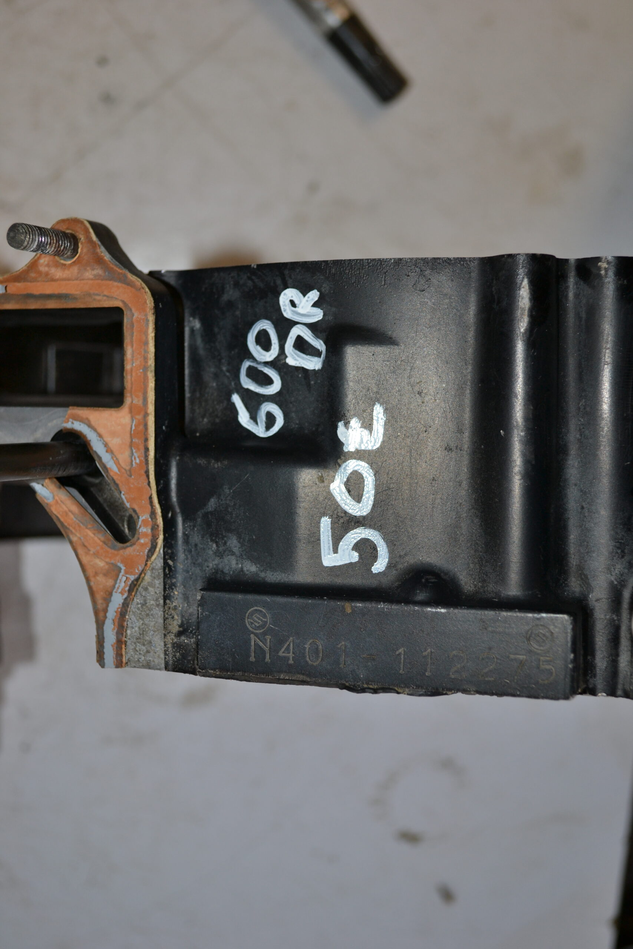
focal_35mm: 48
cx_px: 316
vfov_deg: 41.1
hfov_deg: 28.1
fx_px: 1266
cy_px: 474
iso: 220
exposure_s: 1/60
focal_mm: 32
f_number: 4.8
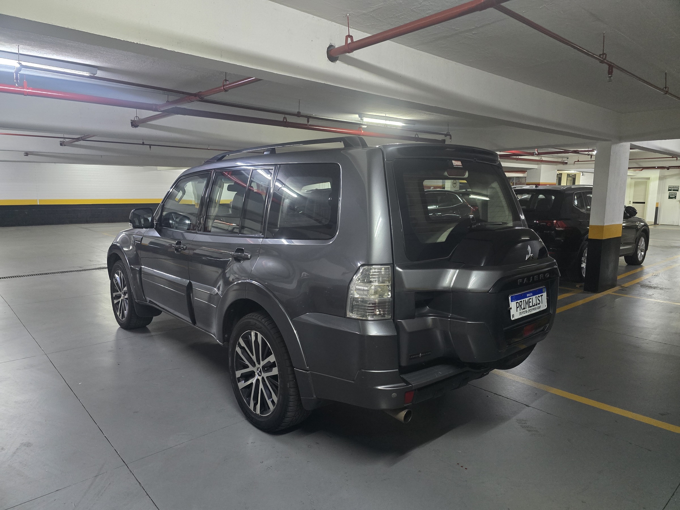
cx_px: 340
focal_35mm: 23
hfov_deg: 73.9
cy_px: 255
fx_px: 452
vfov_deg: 58.9
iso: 1600
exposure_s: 1/40
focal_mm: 6.3
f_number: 1.7
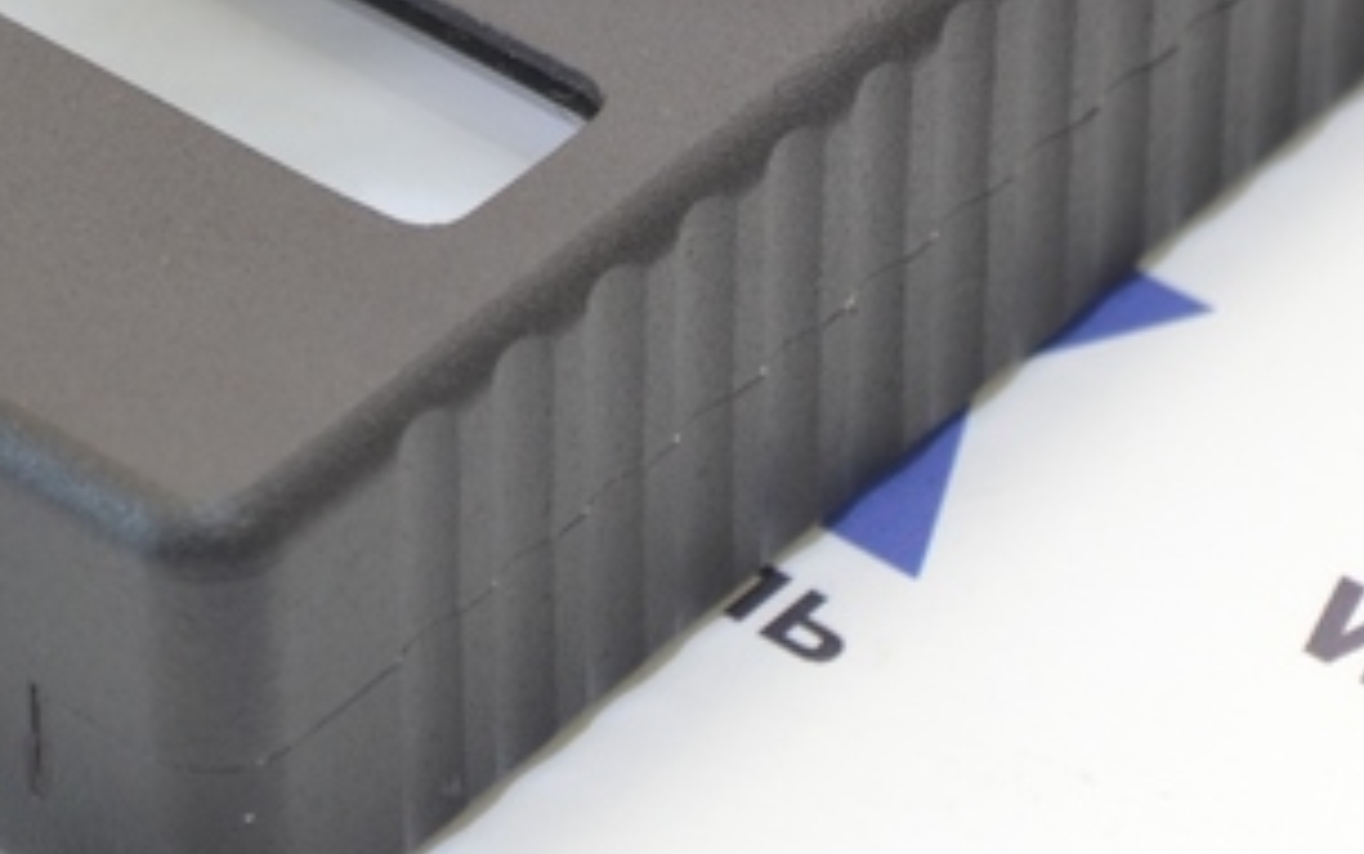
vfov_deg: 6.0
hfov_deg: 9.5
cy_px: -2
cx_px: 461
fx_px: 8195
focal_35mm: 220
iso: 720
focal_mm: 55
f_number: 5.6
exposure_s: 1/60
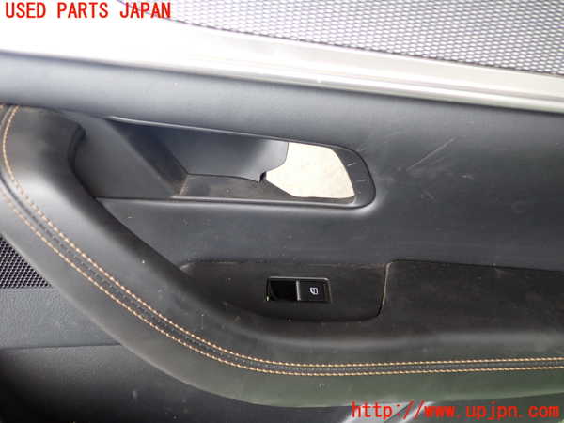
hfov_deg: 60.0
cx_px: 282
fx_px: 489
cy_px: 212
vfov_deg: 46.8
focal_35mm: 30
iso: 200
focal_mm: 5.4
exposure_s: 1/50
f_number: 2.3
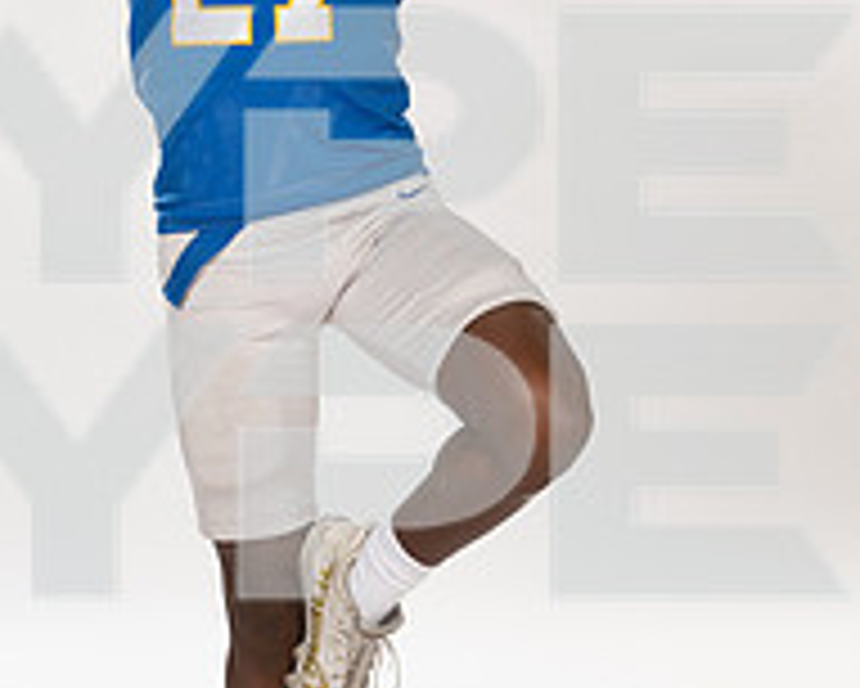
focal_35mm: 150
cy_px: 148
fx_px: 3820
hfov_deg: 12.8
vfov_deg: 10.3
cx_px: 194
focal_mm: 68
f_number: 7.1
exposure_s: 1/320
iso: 800
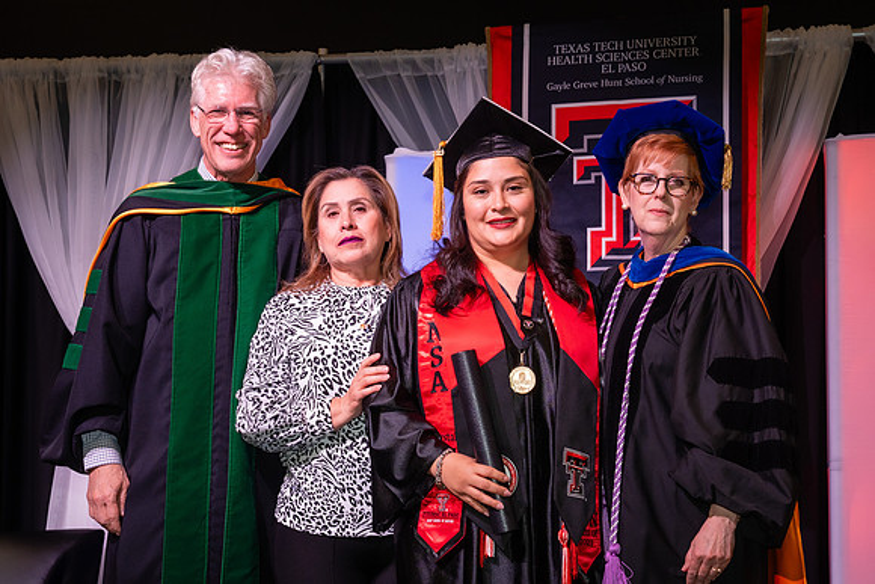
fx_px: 1740
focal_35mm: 72
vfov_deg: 19.0
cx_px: 459
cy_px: 332
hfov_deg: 28.2
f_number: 5.6
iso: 1250
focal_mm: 54
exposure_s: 1/160
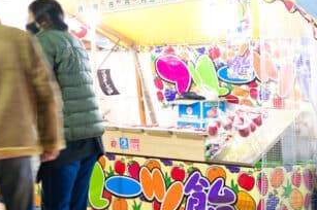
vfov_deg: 15.7
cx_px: -46
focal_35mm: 85
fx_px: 748
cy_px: -5
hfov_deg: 22.4
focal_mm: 34
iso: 200
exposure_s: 1/10
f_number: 4.5
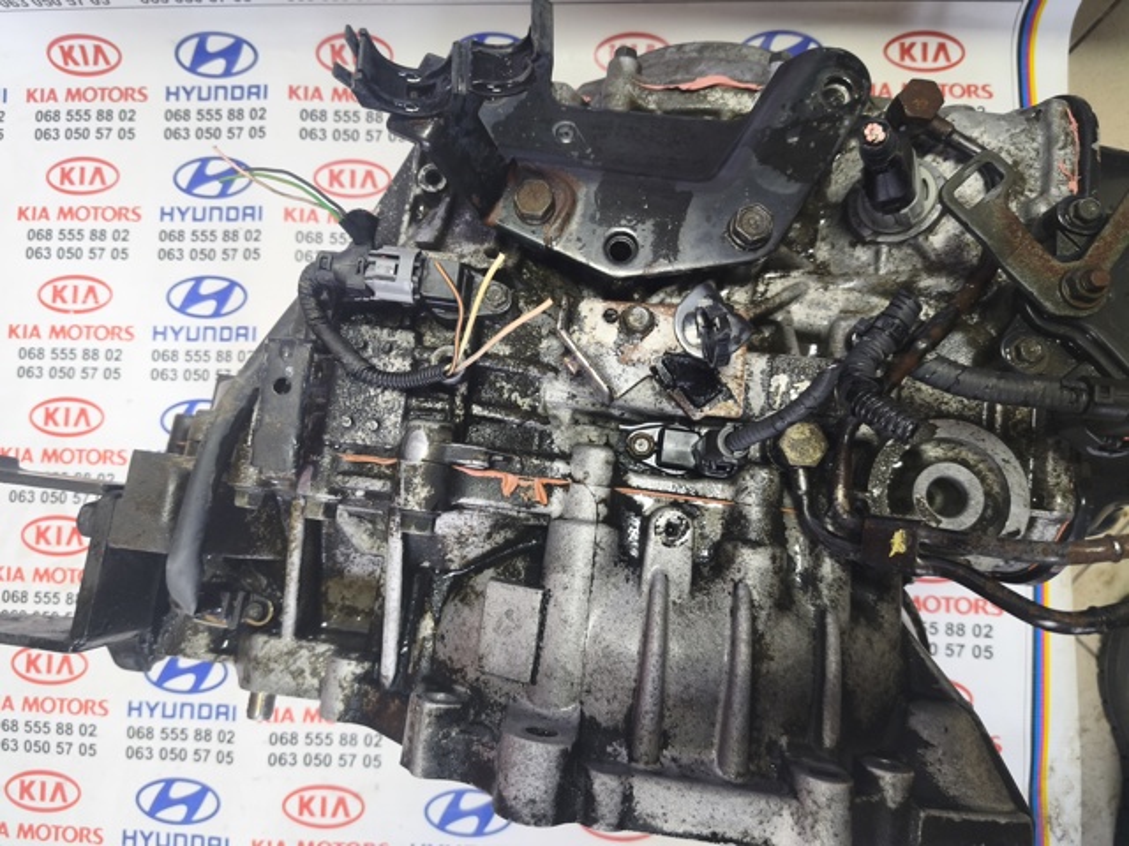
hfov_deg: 73.9
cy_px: 423
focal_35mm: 23
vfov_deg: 58.9
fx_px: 750
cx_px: 564
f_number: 1.7
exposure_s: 1/50
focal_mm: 5.35
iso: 320
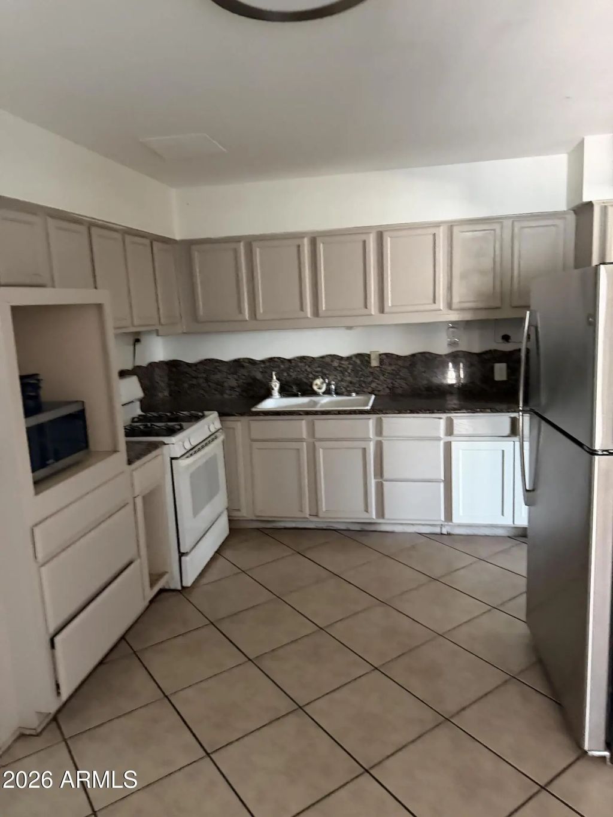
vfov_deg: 71.6
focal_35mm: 24
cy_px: 408
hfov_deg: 56.8
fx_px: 567
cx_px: 306
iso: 800
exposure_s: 1/40
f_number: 1.78
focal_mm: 6.76
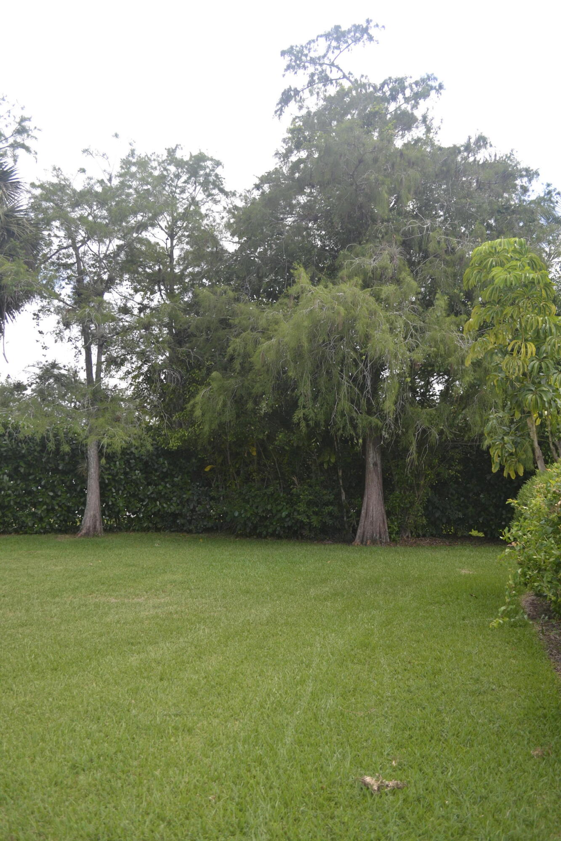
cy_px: 420
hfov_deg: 47.9
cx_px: 280
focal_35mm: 27
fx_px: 631
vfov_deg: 67.4
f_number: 4
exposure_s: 1/200
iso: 100
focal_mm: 18
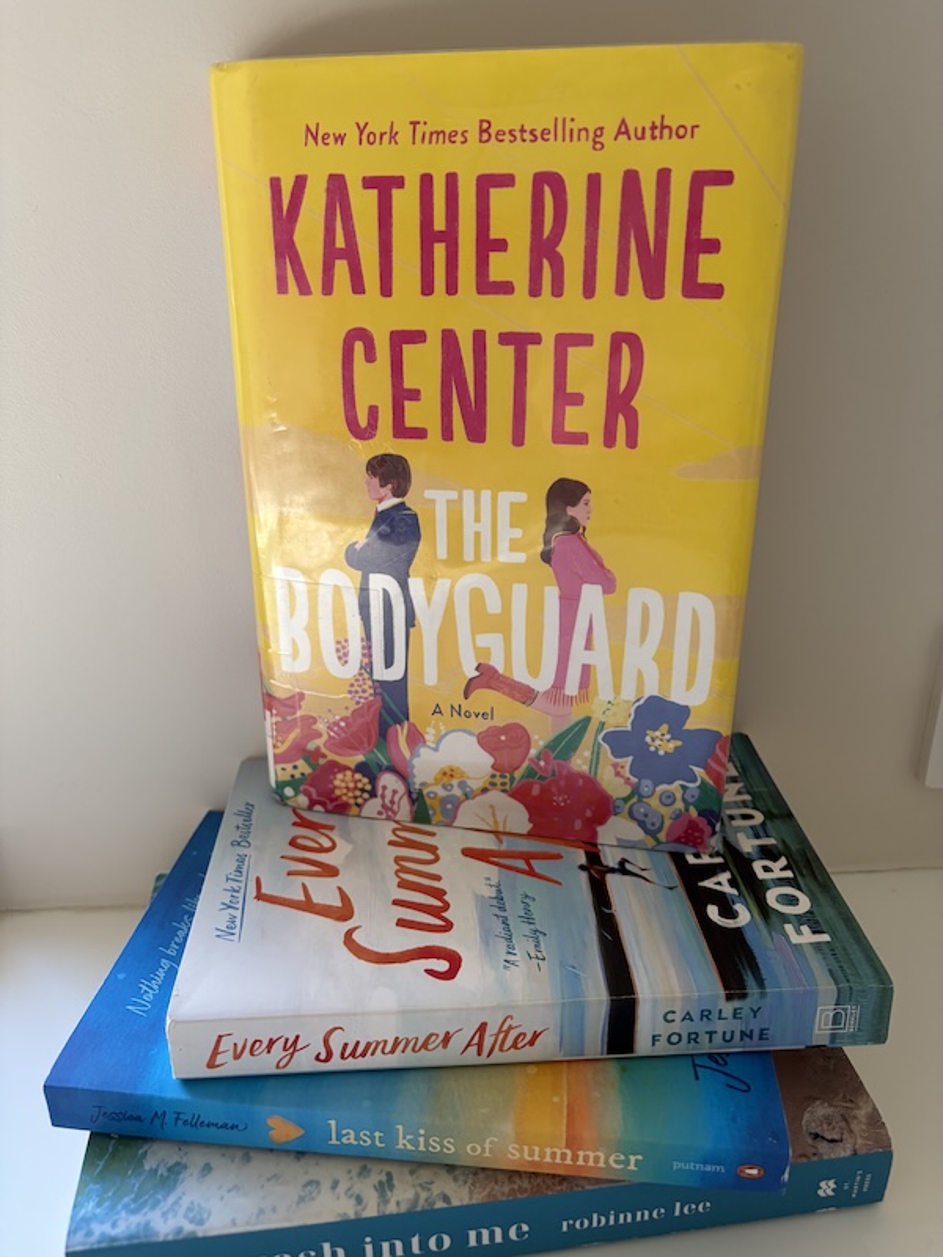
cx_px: 472
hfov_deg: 53.1
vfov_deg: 67.3
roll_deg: +0.2
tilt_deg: -24.3
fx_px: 944
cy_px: 628
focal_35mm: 26
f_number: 1.6
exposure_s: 1/79
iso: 125
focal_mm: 5.96
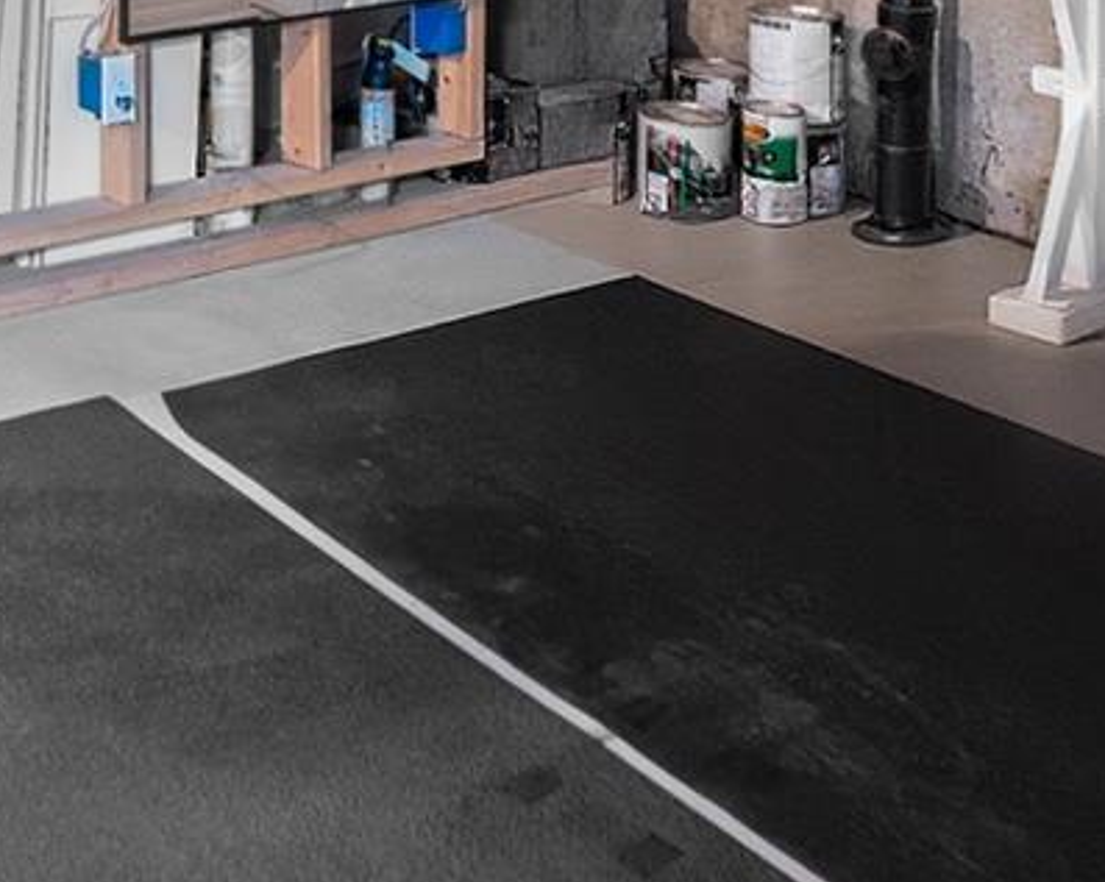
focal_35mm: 53
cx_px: -17
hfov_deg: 32.4
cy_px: -440
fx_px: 1732
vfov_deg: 23.1
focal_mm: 14
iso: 400
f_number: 8
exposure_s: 5
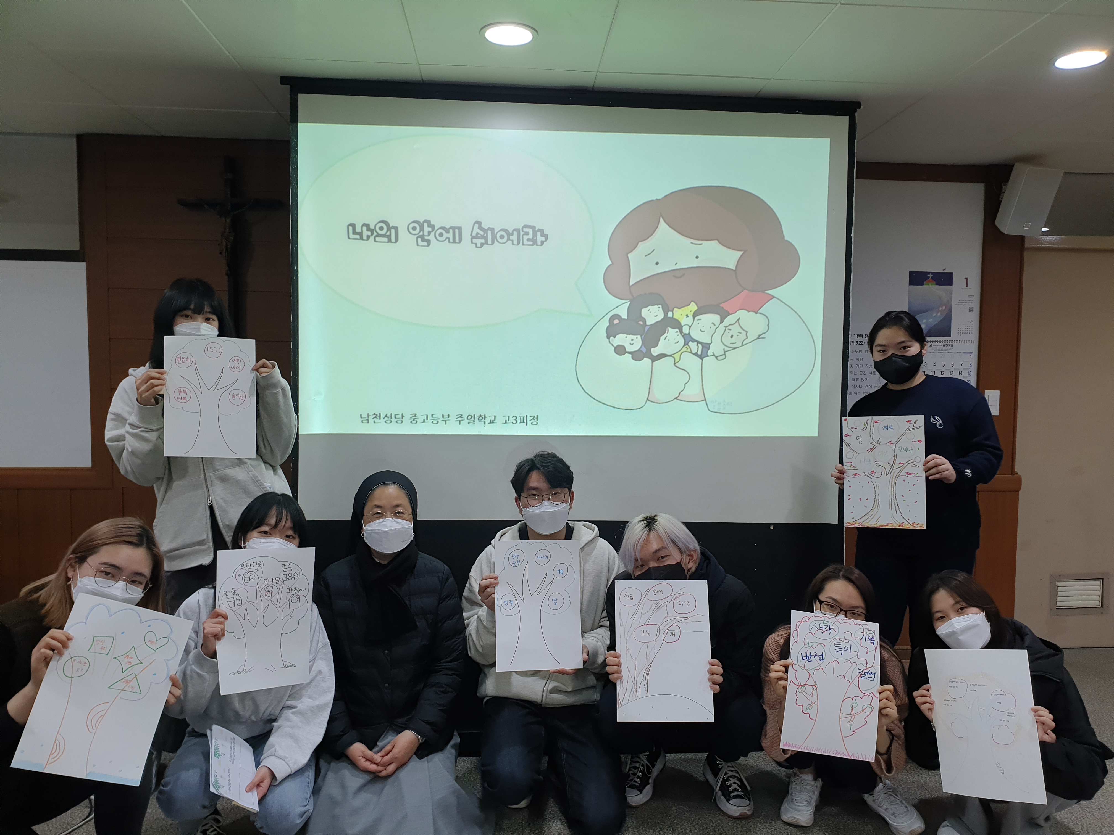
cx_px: 557
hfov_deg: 67.3
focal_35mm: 26
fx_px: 837
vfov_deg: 53.1
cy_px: 418
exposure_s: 1/60
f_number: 2.4
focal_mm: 4.3
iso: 80
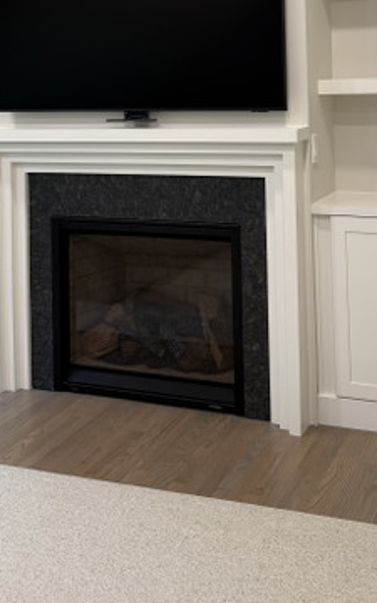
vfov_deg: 38.8
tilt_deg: -0.7
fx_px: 806
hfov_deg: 26.3
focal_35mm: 49
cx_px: 225
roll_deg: +1.8
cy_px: 86
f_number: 1.78
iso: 125
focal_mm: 6.76
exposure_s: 1/60
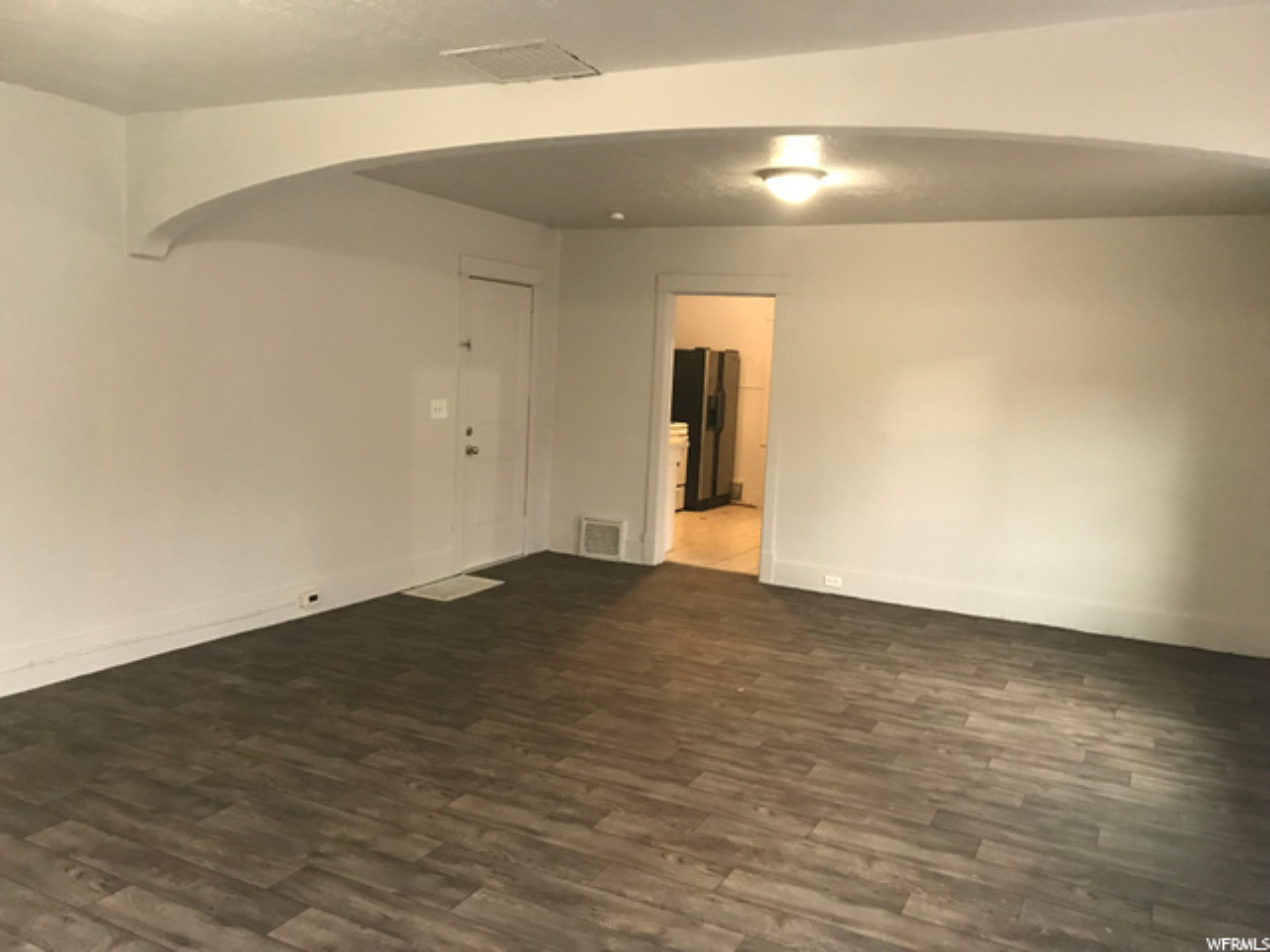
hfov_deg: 63.4
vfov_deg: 49.7
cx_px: 635
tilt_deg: -5.3
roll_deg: -2.4
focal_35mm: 28
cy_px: 476
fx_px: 1027
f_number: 1.8
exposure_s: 1/15
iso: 80
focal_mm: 3.99
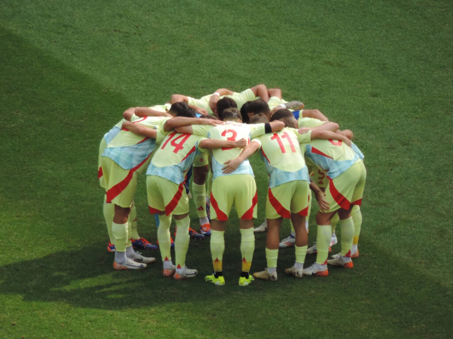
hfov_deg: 2.0
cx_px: 226
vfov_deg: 1.5
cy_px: 170
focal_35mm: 1000
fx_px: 13086
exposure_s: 1/500
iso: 250
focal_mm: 180
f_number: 5.9
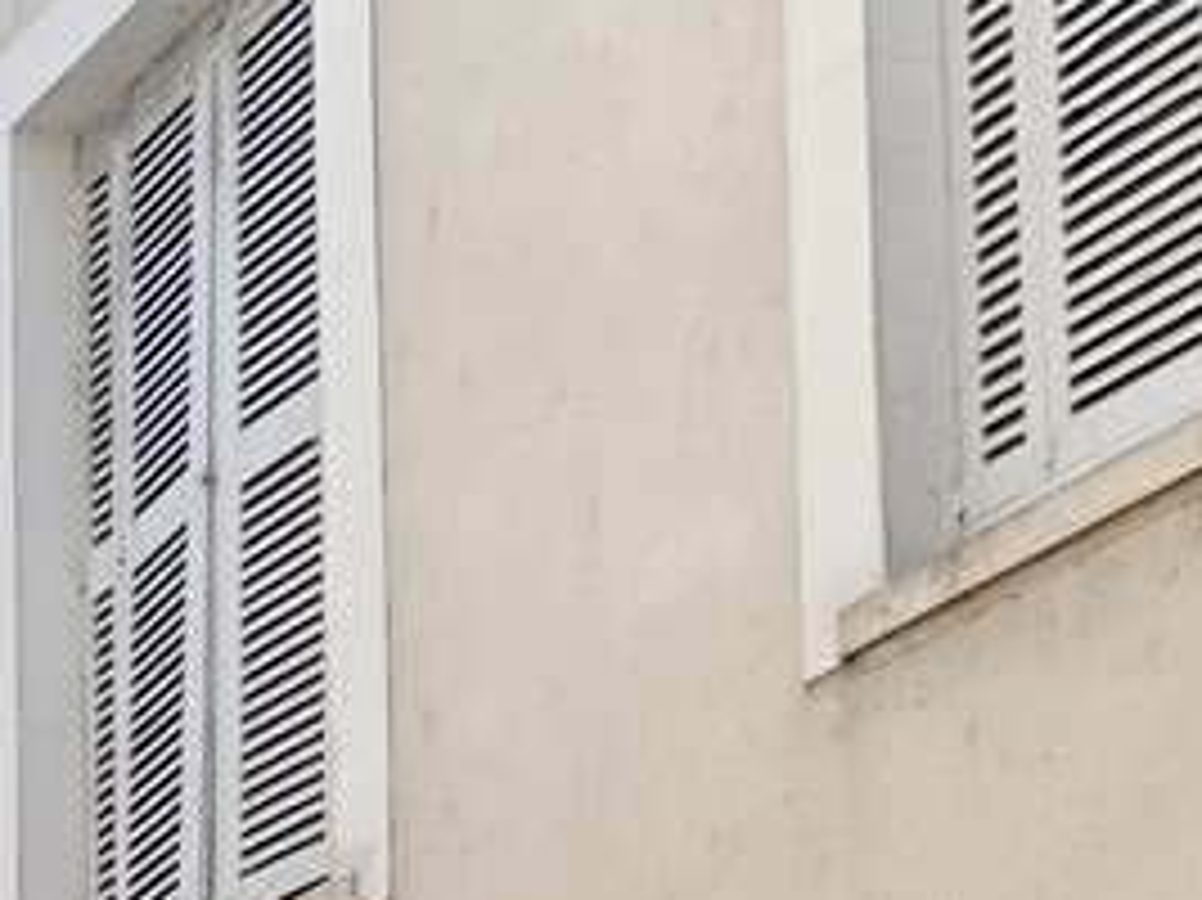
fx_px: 4061
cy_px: 1764
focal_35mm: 117
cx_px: -765
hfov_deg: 15.2
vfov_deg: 11.5
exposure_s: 1/871
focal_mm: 4.25
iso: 25
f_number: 1.8
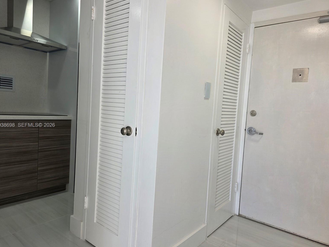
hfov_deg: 71.6
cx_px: 160
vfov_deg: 56.8
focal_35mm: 24
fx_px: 228
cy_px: 125
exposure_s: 1/120
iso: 25
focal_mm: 6.3
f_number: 1.7
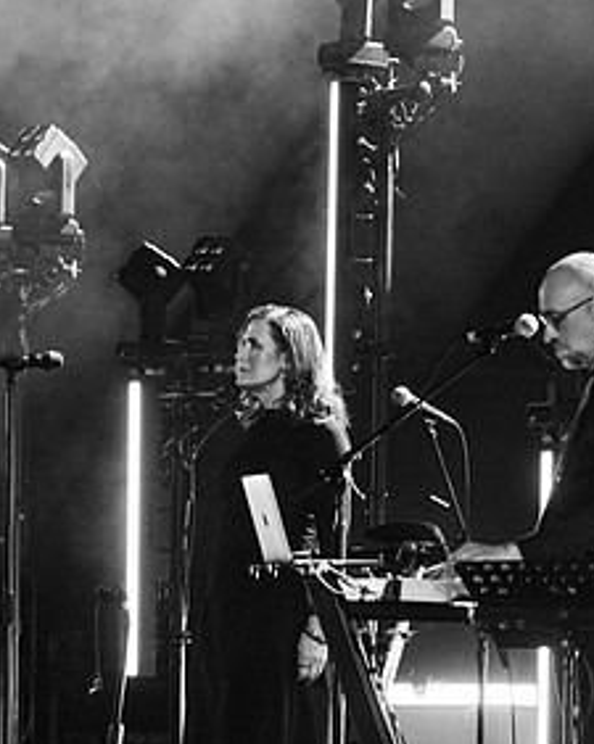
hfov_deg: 5.3
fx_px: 6383
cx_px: 45
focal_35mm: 290
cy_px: 445
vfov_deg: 6.7
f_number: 5
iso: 4000
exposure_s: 1/100
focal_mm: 150
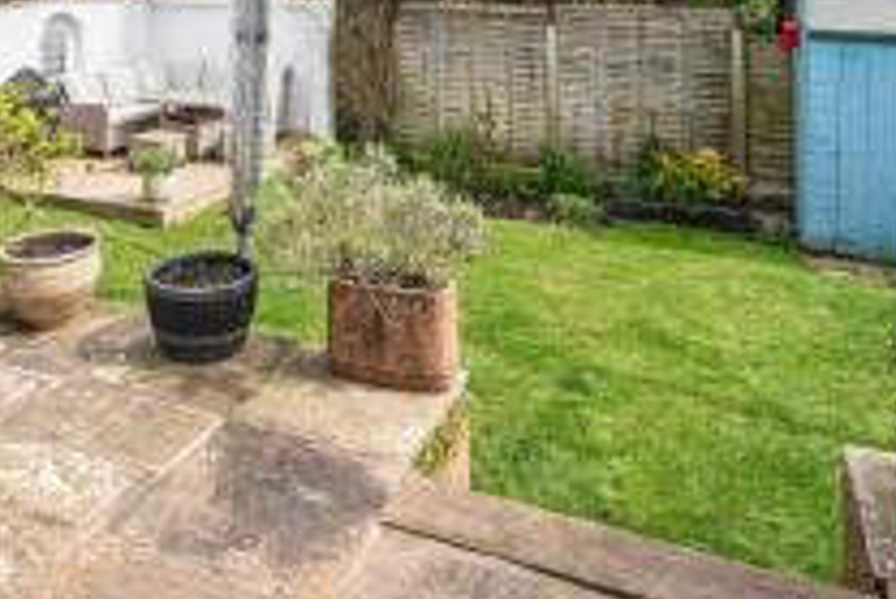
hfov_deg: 57.8
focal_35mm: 32
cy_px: 6
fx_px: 797
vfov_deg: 37.1
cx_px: 323
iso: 320
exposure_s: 1/800
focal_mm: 14
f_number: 9
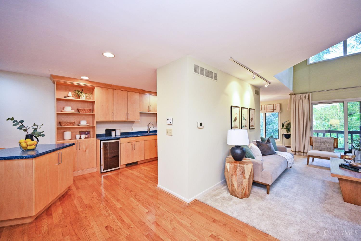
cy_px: 120
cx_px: 180
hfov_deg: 104.3
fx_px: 140
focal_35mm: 14
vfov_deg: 81.2
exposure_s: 1/60
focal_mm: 14
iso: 640
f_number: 4
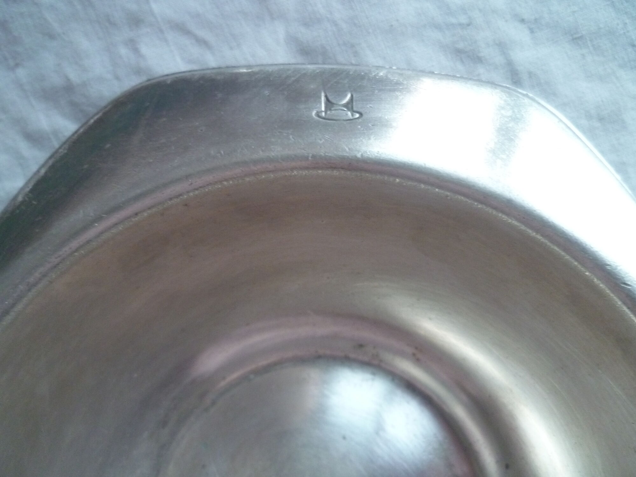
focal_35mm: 28
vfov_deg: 49.7
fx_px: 514
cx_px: 318
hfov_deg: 63.4
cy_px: 238
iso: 400
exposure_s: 1/10
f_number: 2.8
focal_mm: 5
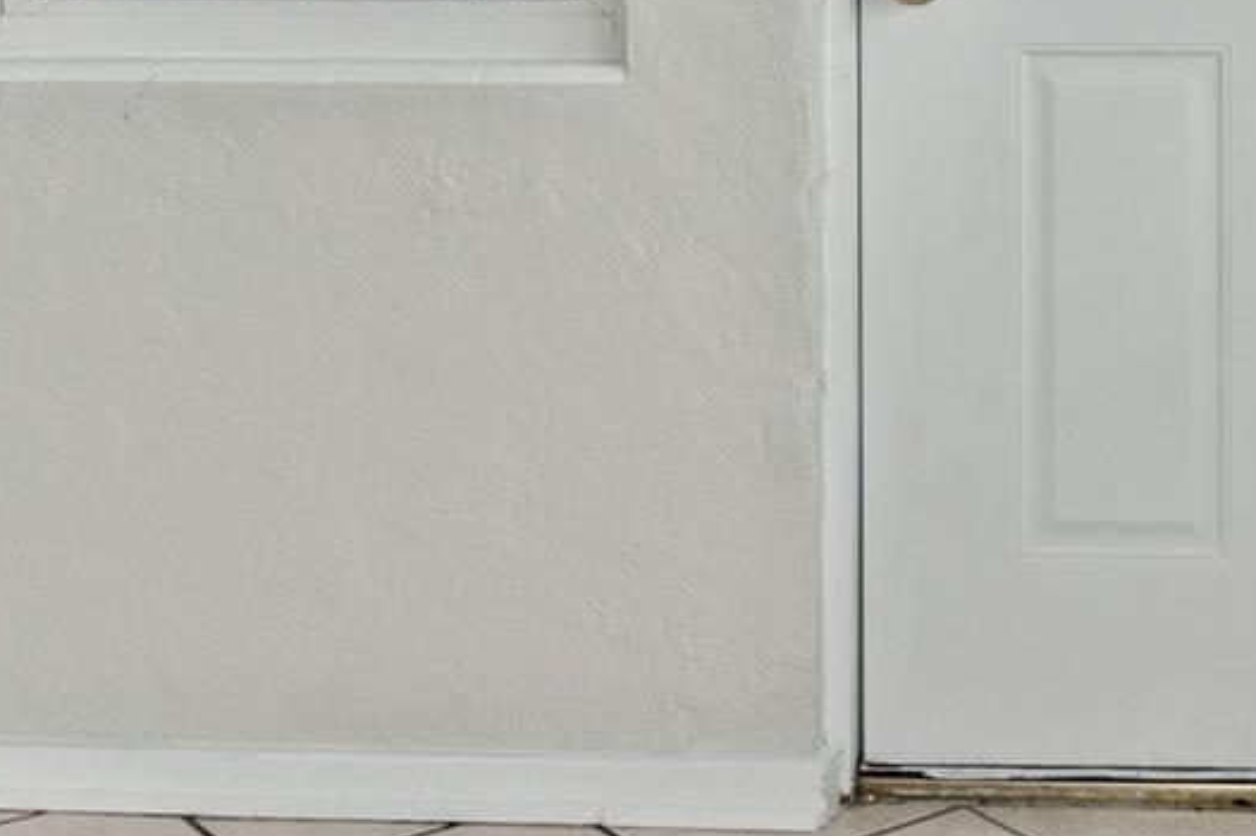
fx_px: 2545
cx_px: 1309
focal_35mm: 73
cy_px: -213
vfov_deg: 17.6
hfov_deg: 26.0
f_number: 7.1
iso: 400
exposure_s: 1/250
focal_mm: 16
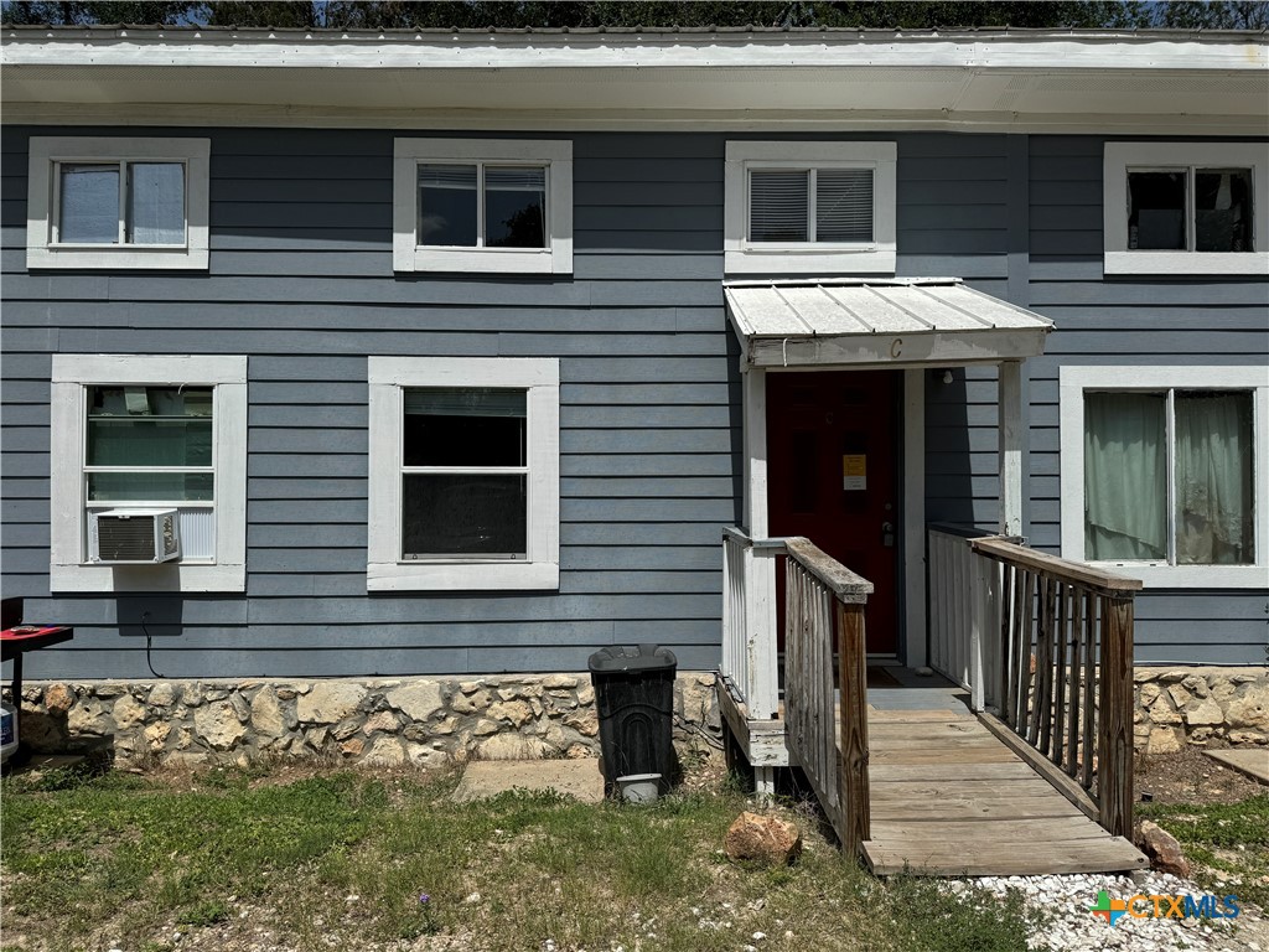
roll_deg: +0.0
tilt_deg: +0.0
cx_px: 634
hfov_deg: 71.6
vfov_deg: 56.8
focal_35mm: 24
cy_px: 476
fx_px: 880
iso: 80
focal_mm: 6.76
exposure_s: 1/9009
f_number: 1.78
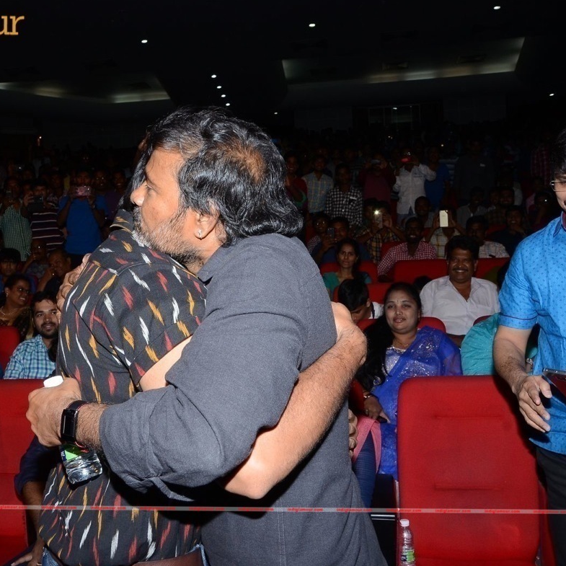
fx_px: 647
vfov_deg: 47.2
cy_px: 283
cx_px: 206
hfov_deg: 46.7
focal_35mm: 35
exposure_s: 1/125
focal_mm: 18
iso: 640
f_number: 8
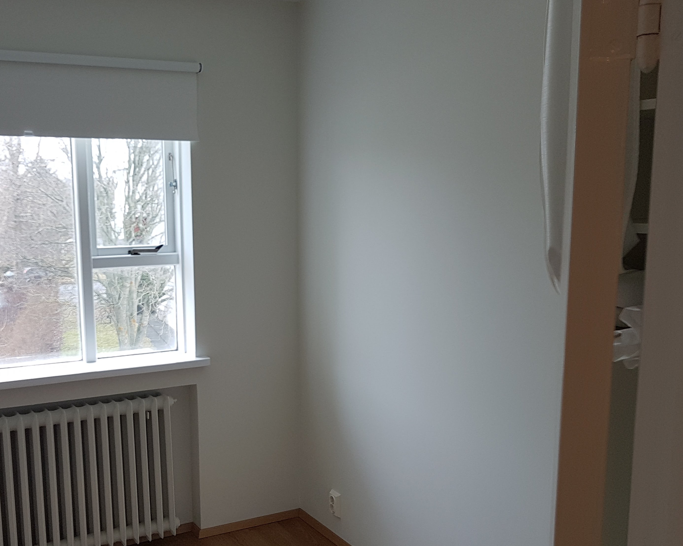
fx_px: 748
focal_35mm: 37
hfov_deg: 48.8
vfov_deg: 40.1
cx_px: 272
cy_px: 301
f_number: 1.7
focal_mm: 4.2
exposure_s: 1/50
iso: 40
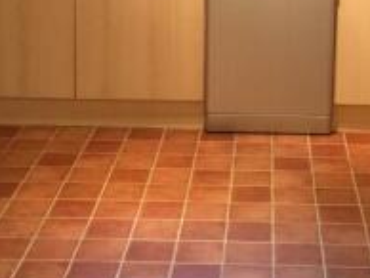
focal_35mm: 87
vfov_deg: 16.2
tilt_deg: -5.3
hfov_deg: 22.4
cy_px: -71
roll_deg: -1.5
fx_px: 931
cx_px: 245
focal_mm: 4.15
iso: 200
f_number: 2.2
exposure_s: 1/33
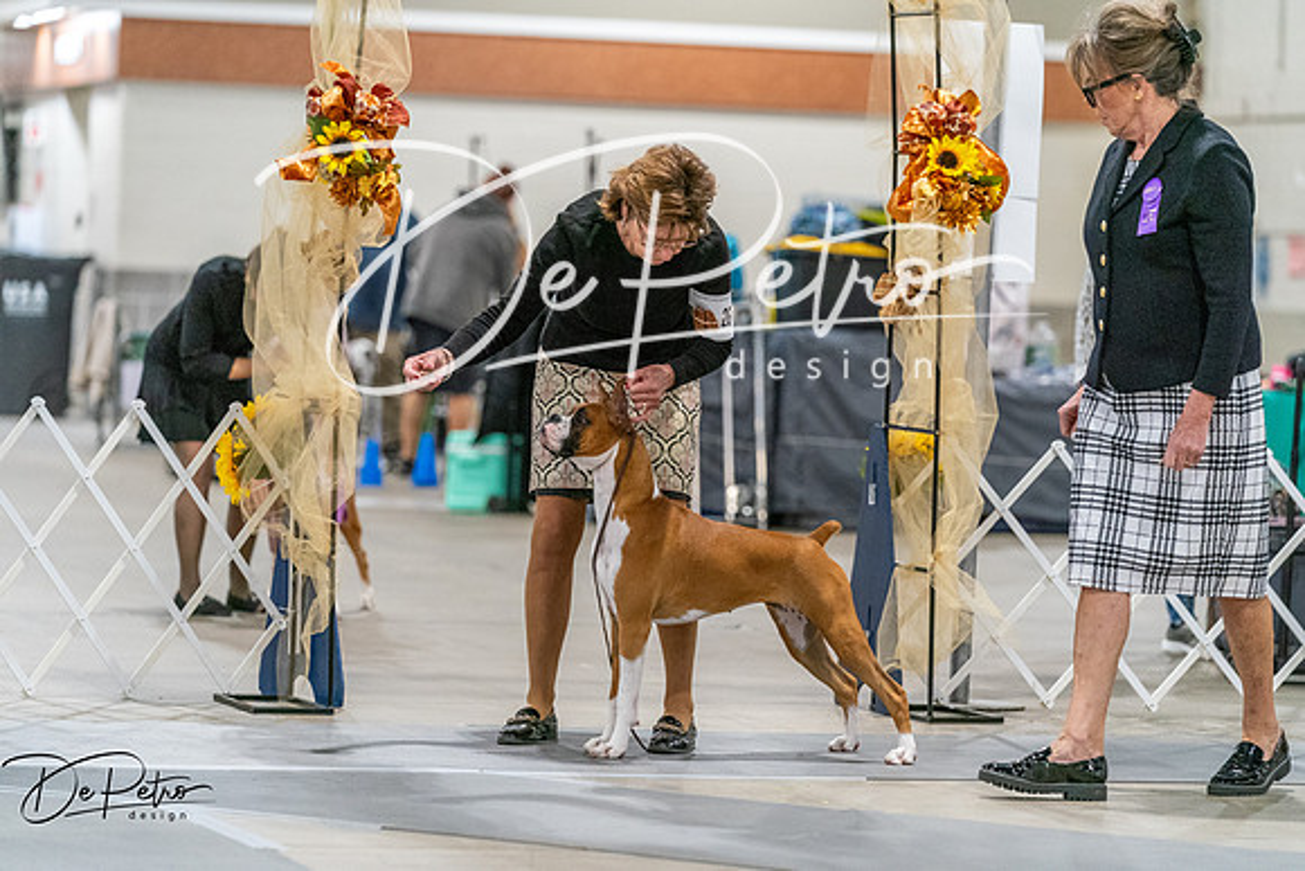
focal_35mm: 171
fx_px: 6200
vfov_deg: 8.0
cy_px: 436
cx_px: 652
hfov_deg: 12.0
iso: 6400
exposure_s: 1/250
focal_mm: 171
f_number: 3.5
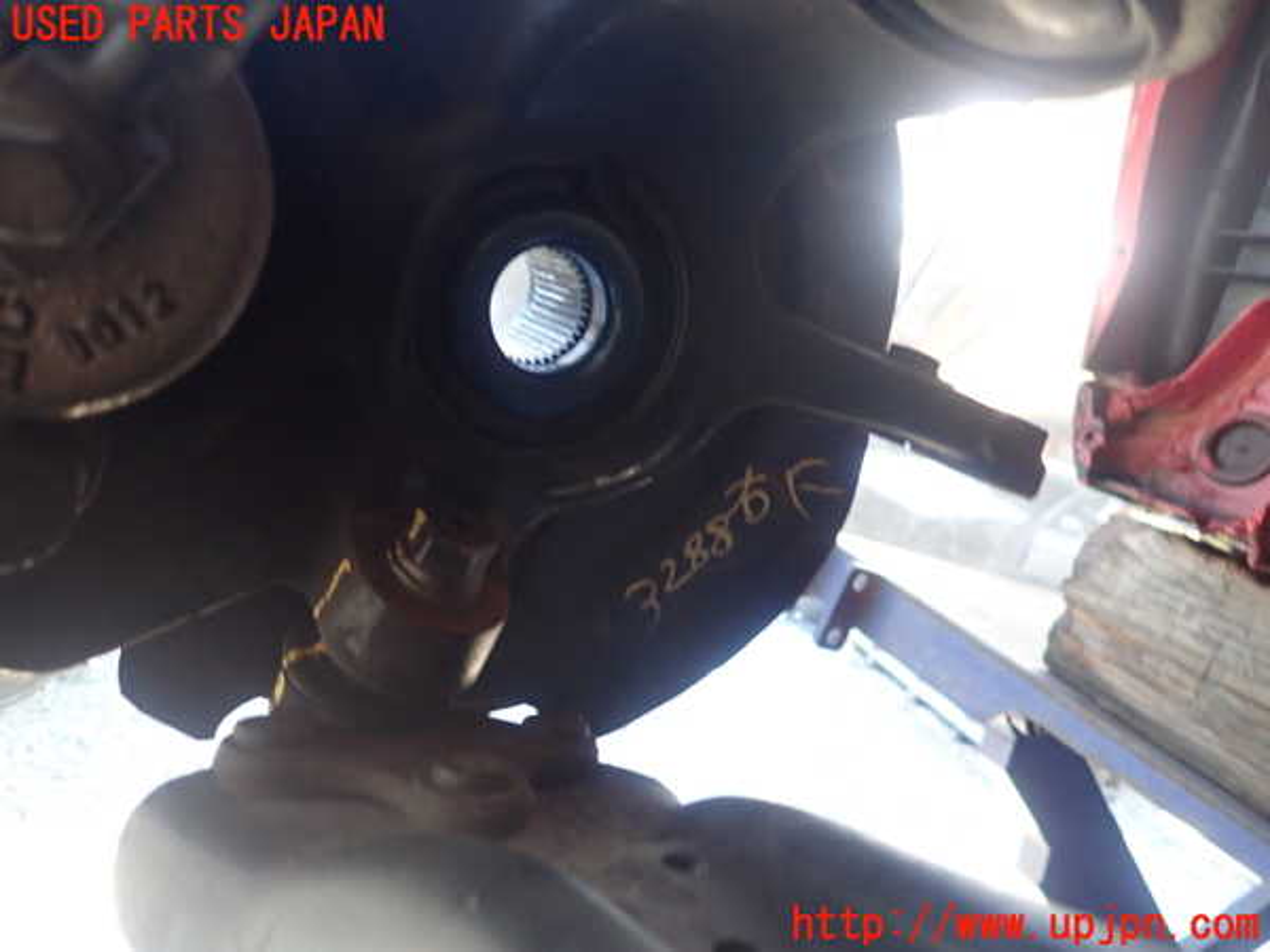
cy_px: 476
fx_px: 917
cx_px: 635
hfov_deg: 69.4
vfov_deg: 54.9
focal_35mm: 25
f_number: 2
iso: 320
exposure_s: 1/30
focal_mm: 4.5
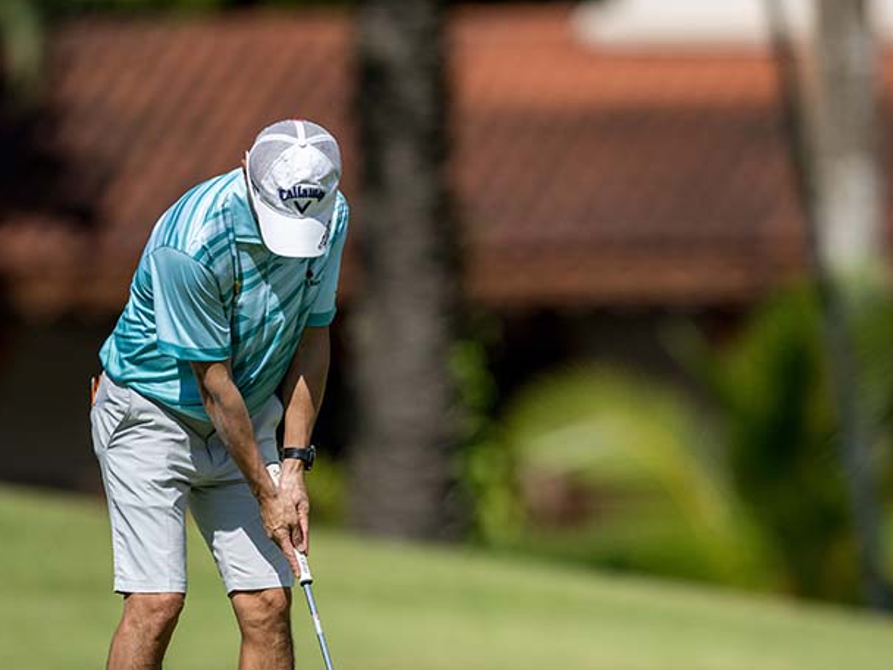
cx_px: 555
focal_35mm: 607
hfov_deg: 3.3
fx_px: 15659
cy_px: 455
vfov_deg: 2.5
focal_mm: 400
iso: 450
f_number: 2.8
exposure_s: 1/6400
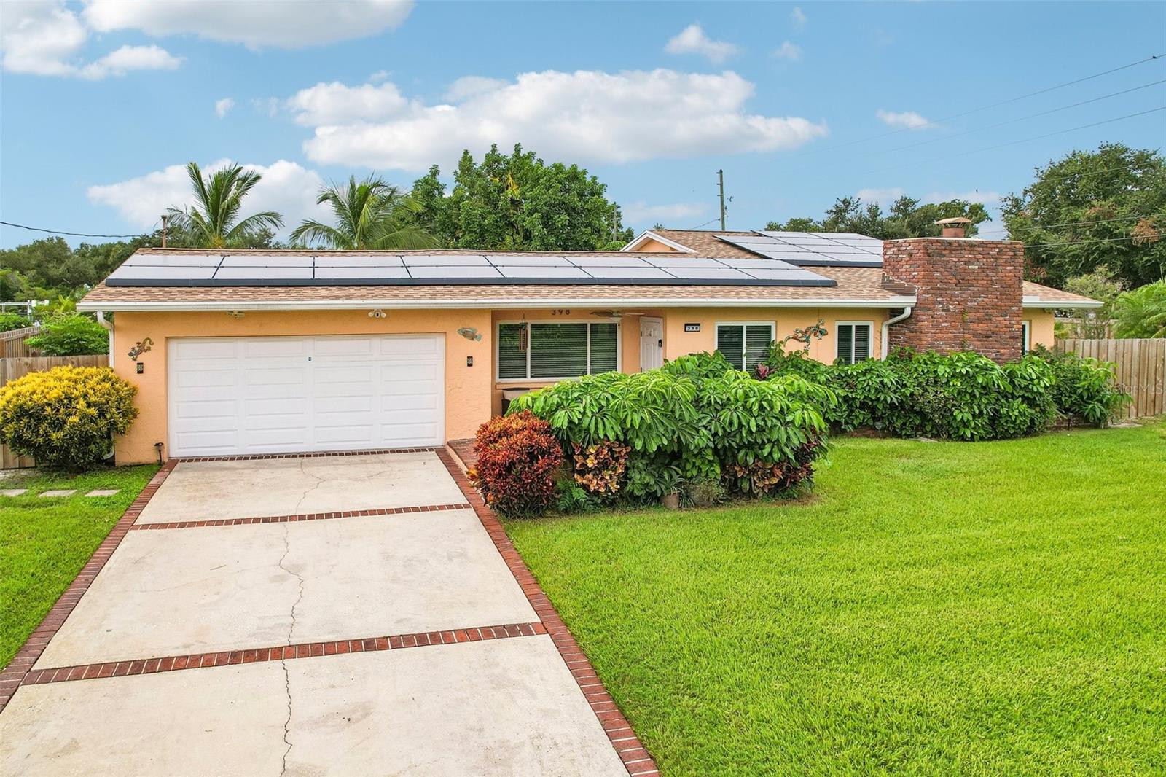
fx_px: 712
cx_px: 583
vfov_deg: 57.2
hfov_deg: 78.6
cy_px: 388
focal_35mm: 22
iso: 100
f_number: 2.8
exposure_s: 1/1600
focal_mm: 8.4
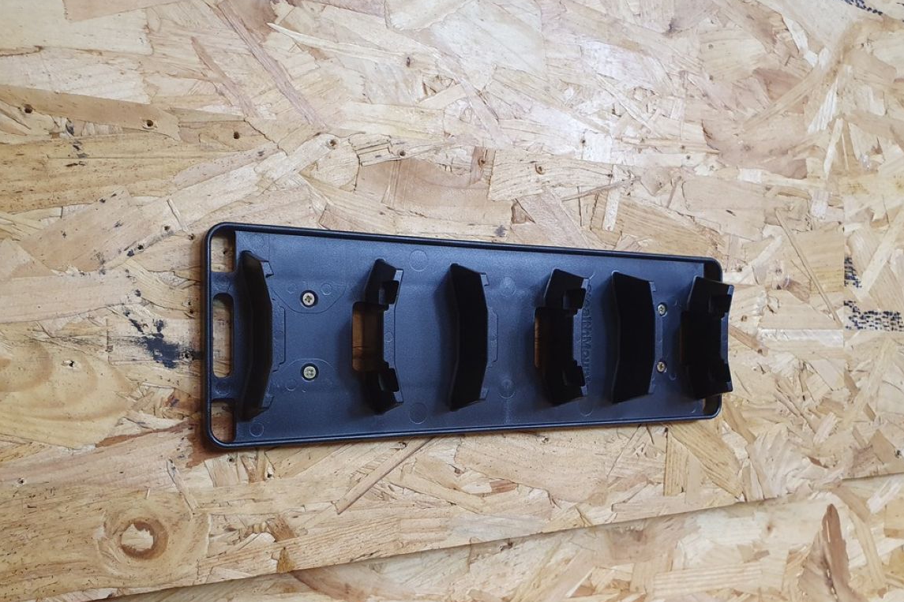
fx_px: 703
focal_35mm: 28
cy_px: 345
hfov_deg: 65.5
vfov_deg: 46.2
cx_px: 441
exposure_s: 1/50
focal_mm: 4.32
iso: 250
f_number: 2.4
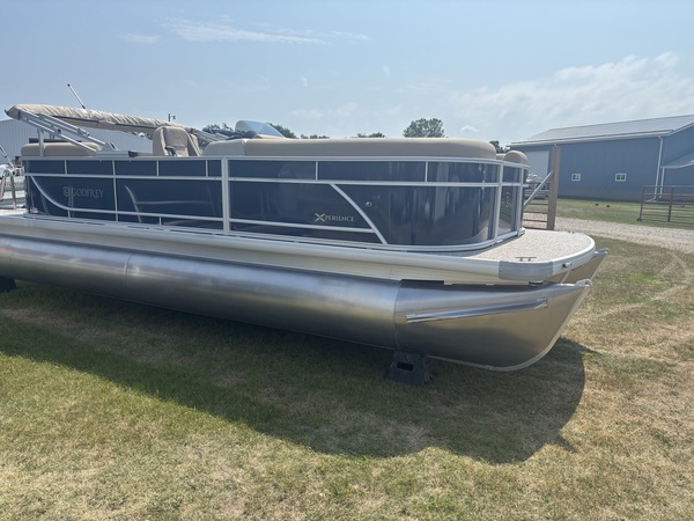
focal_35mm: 26
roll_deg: -2.1
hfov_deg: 67.3
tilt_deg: -5.9
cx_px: 347
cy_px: 260
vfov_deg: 53.1
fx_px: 521
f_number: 1.6
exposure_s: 1/4630
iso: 50
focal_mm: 5.96
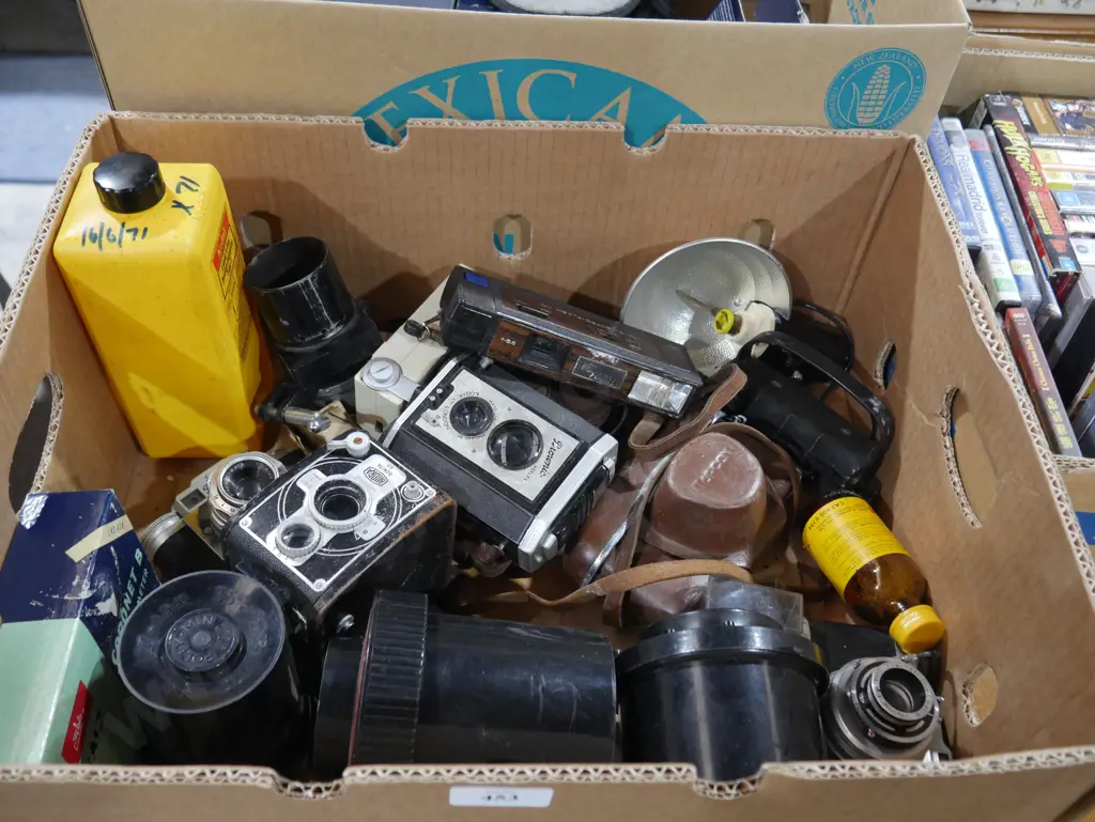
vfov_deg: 44.2
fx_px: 1013
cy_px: 411
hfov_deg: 56.8
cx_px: 548
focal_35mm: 32
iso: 1250
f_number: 3.6
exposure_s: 1/60
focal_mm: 16
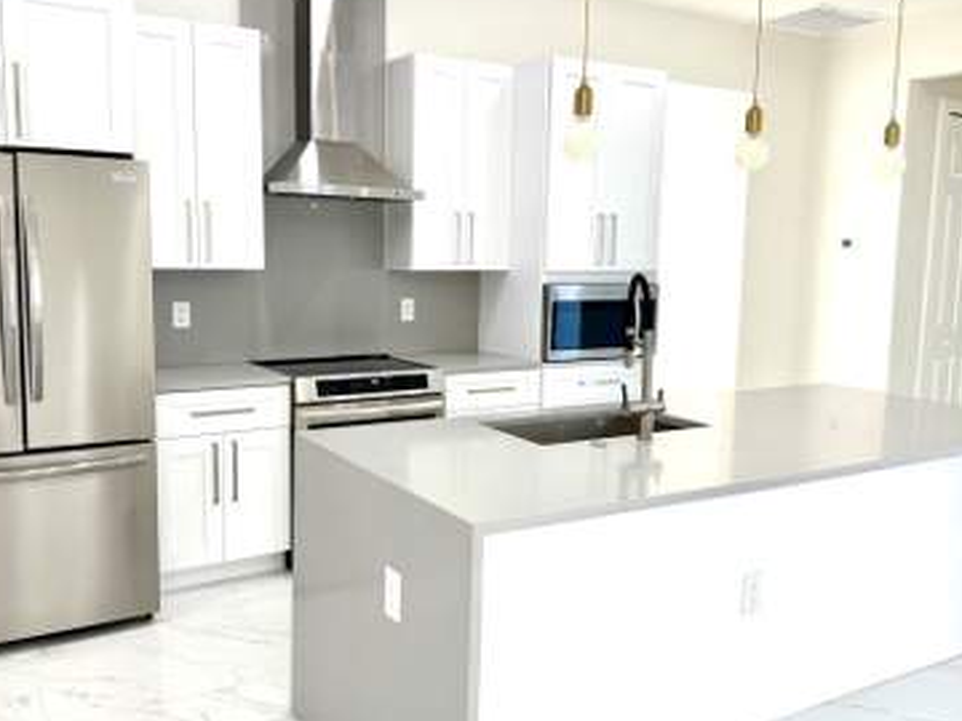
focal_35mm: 32
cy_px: 355
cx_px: 436
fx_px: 889
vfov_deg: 44.2
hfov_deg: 56.7
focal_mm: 6.76
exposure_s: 1/120
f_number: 1.78
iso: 50
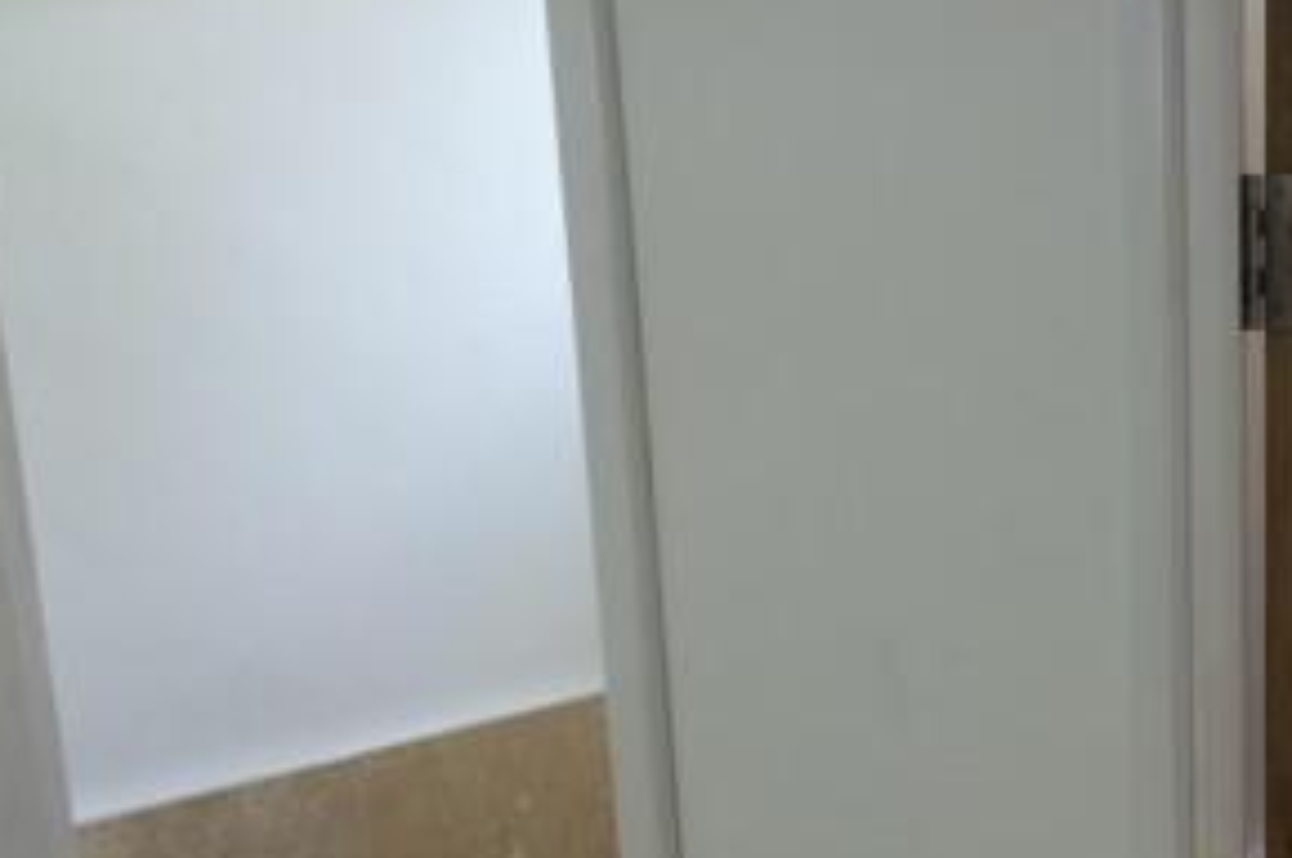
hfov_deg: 29.8
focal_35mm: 63
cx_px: 1281
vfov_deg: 20.5
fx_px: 2258
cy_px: 936
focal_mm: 4.12
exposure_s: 1/100
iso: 64
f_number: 2.2
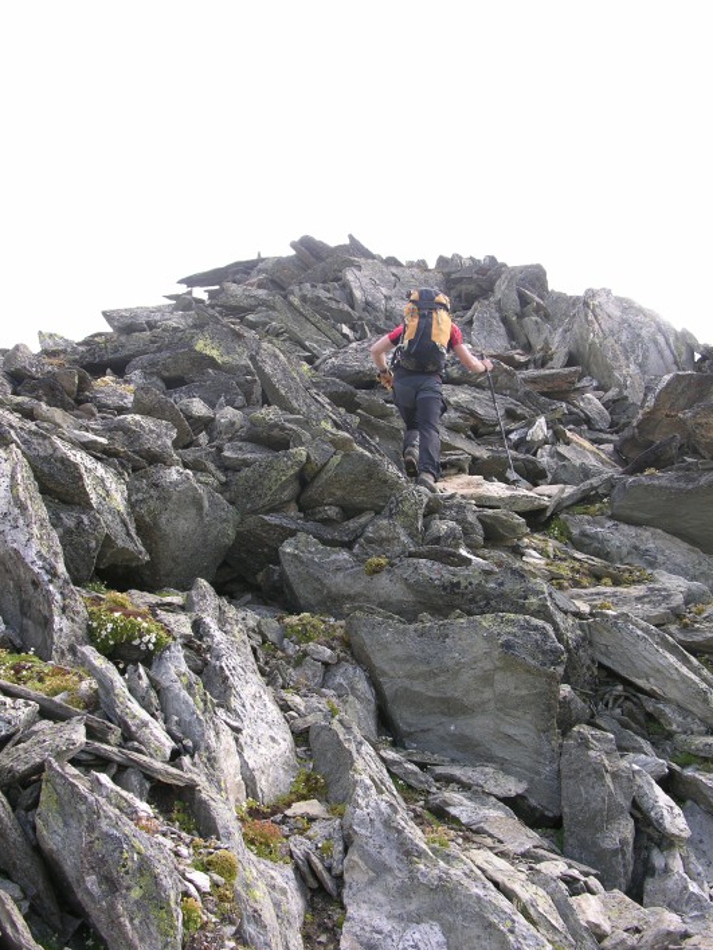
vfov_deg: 48.9
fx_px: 1043
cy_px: 511
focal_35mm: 38
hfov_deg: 37.8
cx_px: 360
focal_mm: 8.9
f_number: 4
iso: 50
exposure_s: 1/107
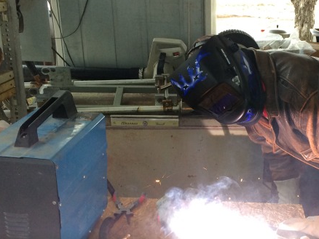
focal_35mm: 53
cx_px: 243
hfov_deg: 35.3
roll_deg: -1.0
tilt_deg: -24.2
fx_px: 488
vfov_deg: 27.3
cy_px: 166
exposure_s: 1/60
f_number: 2.2
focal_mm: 4.15
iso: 40
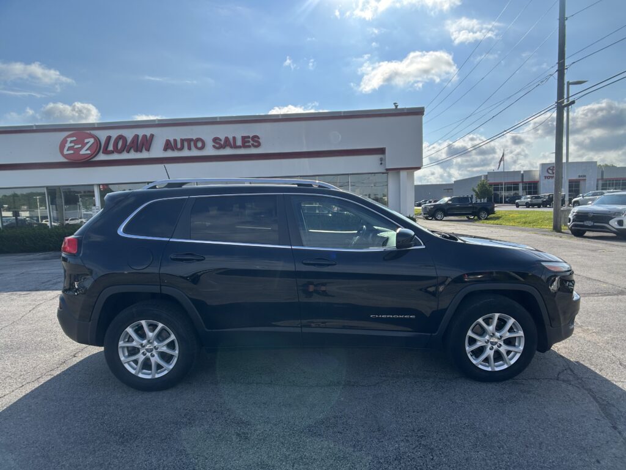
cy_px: 235
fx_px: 470
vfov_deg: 53.1
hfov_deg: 67.3
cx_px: 313
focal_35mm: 26
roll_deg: +2.1
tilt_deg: -5.5
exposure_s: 1/5319
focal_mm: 5.7
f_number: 1.5
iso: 50
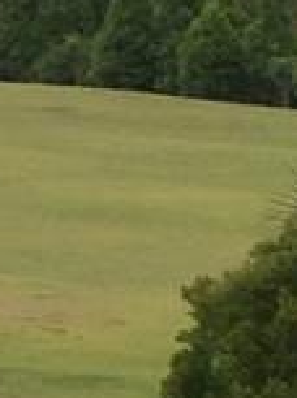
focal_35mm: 259
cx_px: 959
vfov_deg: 7.6
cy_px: 333
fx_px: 2975
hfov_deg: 5.3
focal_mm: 3.3
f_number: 2.4
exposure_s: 1/120
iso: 50
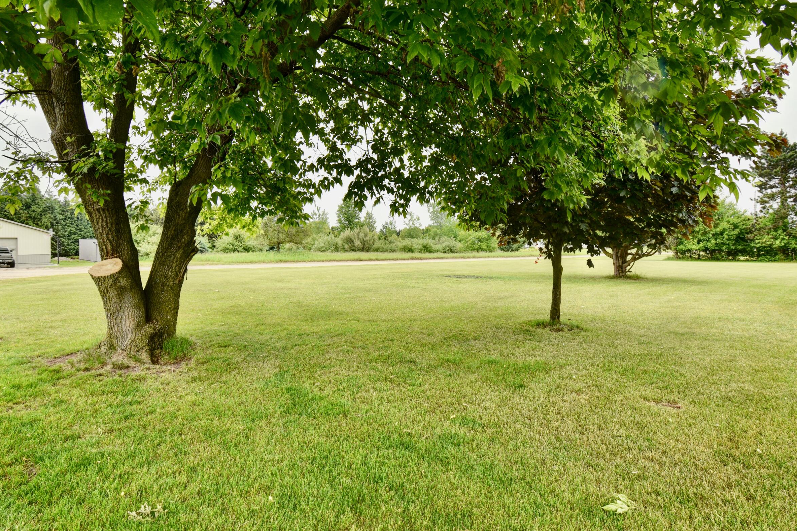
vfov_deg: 64.5
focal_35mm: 19
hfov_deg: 86.9
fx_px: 421
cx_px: 400
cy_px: 248
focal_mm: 10
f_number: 7.1
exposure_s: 1/160
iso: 200
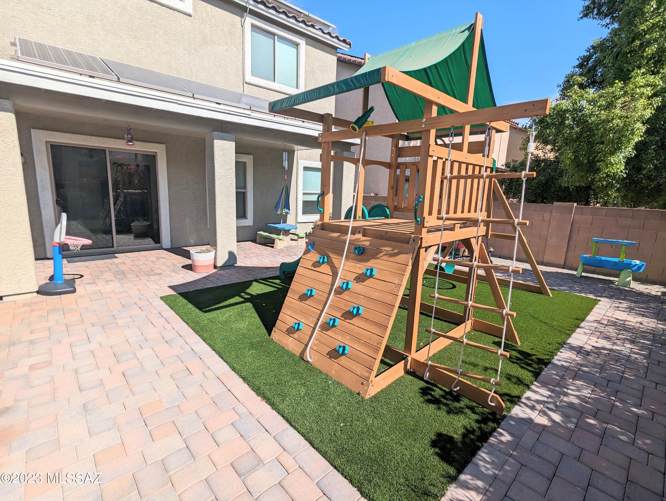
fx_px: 308
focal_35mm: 16
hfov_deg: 94.4
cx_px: 333
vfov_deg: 78.2
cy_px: 250
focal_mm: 2.35
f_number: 2.2
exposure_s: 1/2268
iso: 43
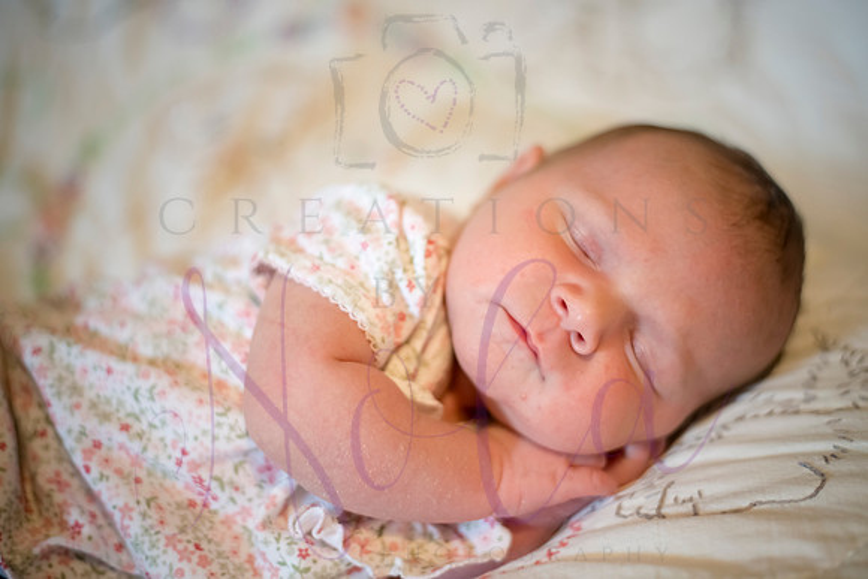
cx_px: 434
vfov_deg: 27.0
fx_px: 1206
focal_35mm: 50
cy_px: 290
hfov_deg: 39.6
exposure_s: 1/100
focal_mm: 50
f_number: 2
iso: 800
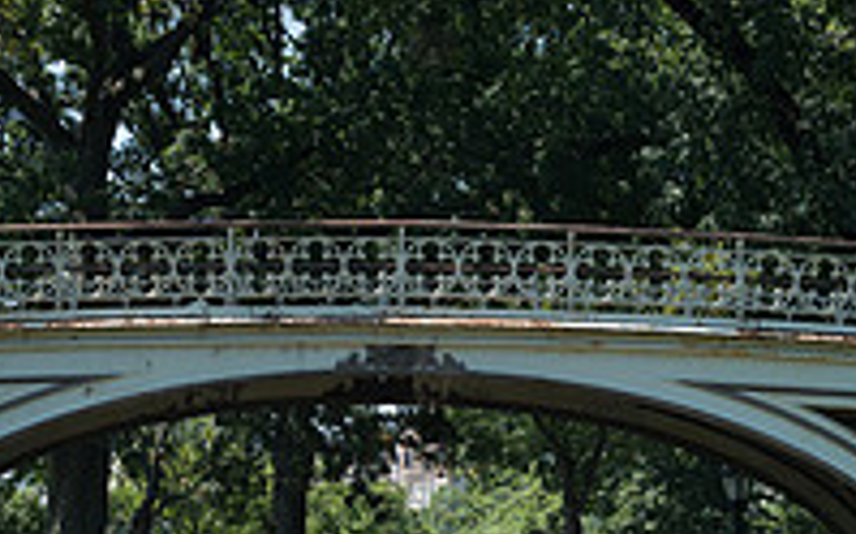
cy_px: 407
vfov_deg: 8.8
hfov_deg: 14.1
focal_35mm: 148
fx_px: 3450
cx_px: 430
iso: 160
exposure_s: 1/400
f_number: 6.3
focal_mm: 48
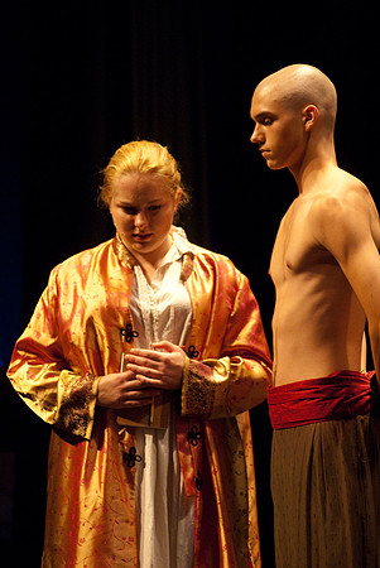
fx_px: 3791
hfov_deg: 5.7
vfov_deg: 8.6
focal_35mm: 240
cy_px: 284
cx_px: 190
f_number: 2.8
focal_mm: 160
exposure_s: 1/160
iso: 1000
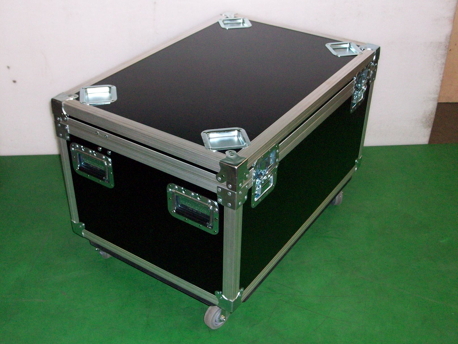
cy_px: 172
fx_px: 556
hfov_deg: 44.8
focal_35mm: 42
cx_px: 229
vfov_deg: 34.3
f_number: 3.2
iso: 200
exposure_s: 1/65.1
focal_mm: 7.1
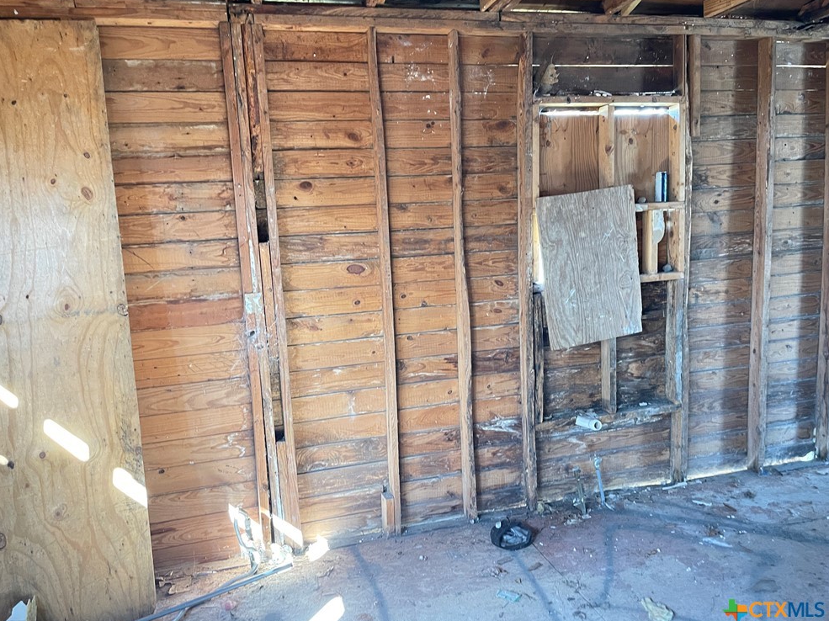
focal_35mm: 26
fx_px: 622
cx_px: 414
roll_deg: +2.2
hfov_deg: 67.3
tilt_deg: -8.6
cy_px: 317
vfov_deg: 53.0
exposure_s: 1/43
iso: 500
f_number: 1.6
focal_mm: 5.1
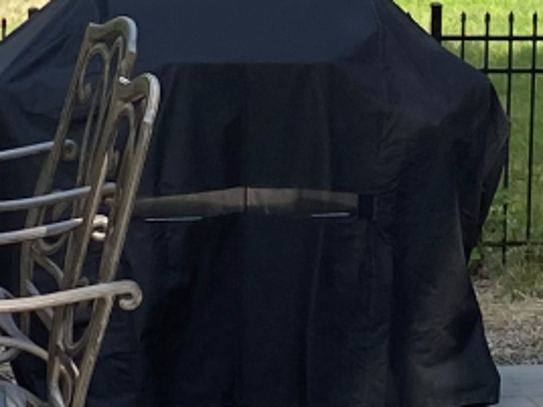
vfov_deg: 8.0
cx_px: 395
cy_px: 18
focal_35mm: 186
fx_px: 2918
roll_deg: -1.5
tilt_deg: -5.7
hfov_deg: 10.6
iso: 32
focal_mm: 4.25
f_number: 1.8
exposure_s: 1/1504
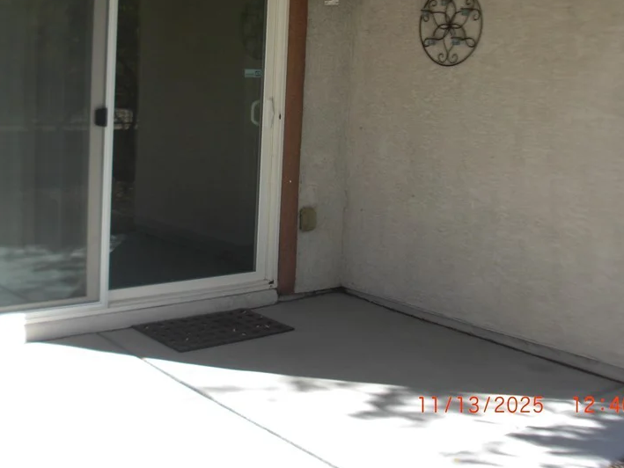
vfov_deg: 27.8
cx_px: 263
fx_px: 938
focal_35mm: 52
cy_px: 135
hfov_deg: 36.7
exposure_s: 1/250
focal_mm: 6.3
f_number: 2.8
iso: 50
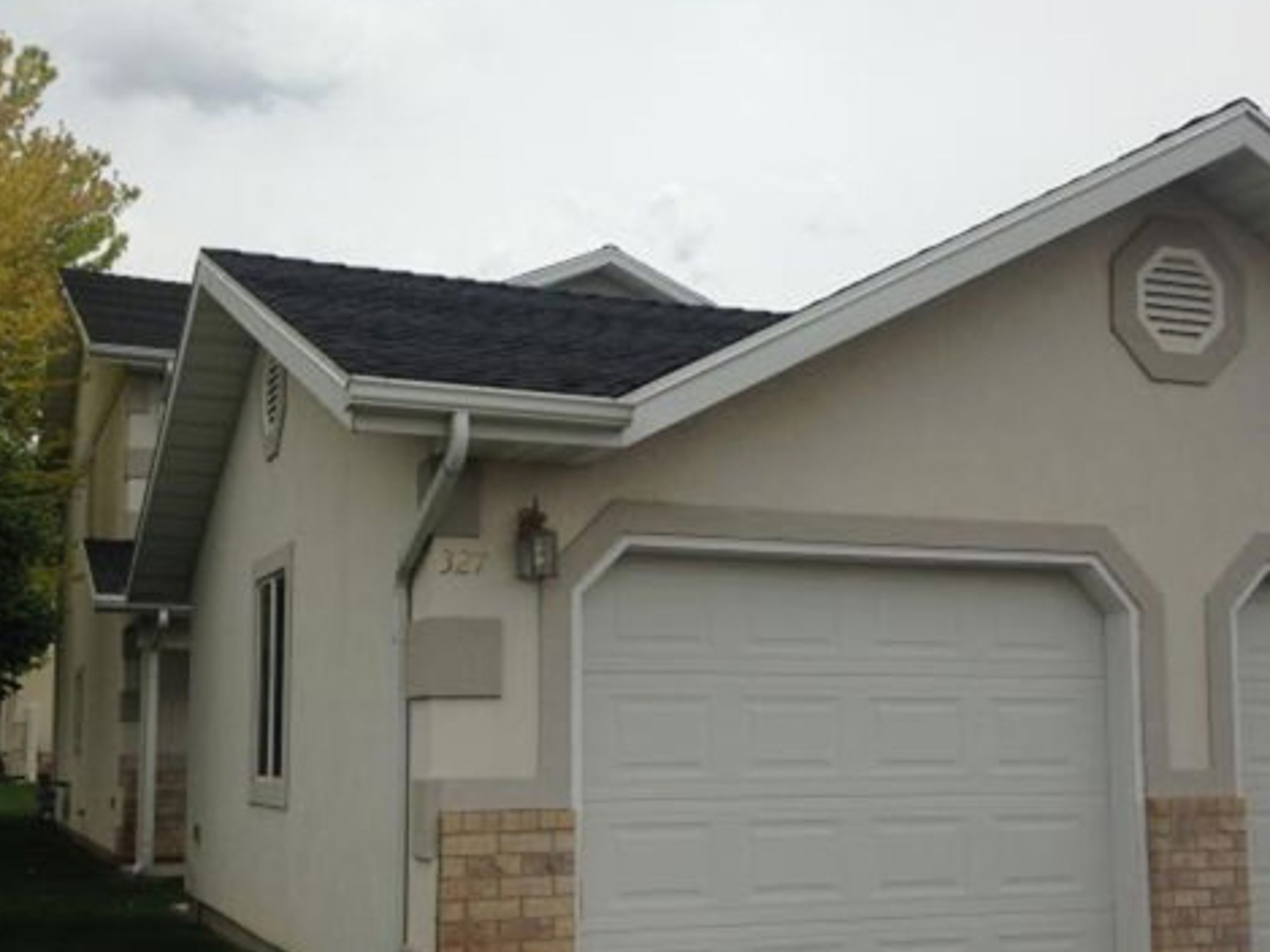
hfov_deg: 42.0
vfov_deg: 32.0
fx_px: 1651
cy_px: 614
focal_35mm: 45
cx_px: 588
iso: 50
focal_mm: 4.12
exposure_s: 1/3195
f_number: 2.4
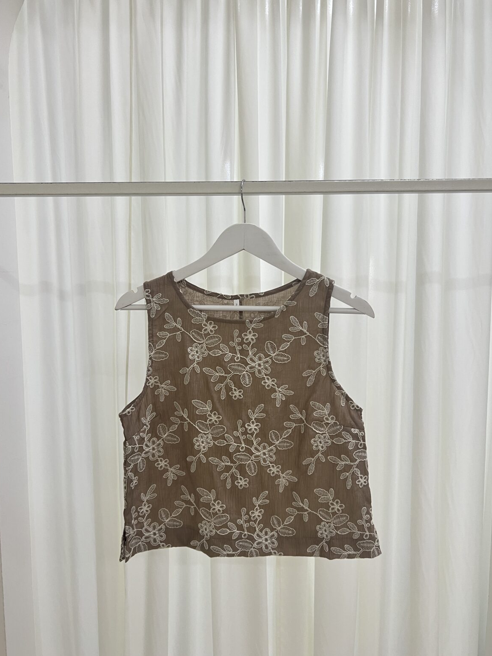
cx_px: 244
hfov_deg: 51.4
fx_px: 512
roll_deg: +0.9
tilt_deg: -5.3
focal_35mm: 27
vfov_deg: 65.3
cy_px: 340
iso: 80
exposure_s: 1/50
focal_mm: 5.7
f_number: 1.5
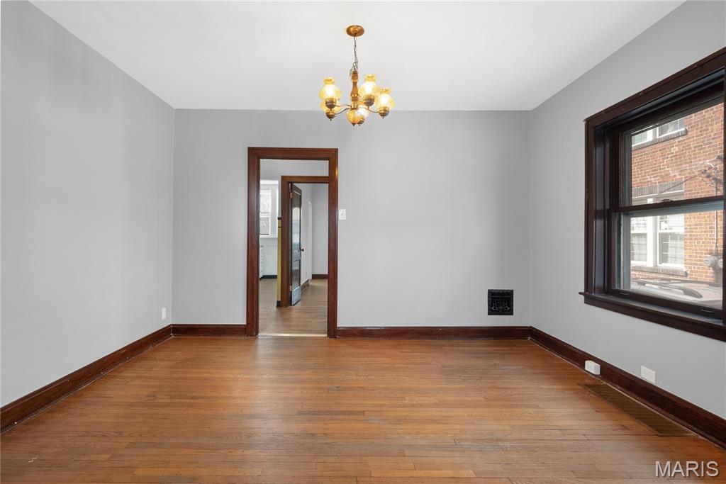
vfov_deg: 67.4
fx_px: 363
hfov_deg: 90.0
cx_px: 363
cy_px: 242
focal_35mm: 18
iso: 400
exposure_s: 1/5
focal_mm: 9
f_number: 8
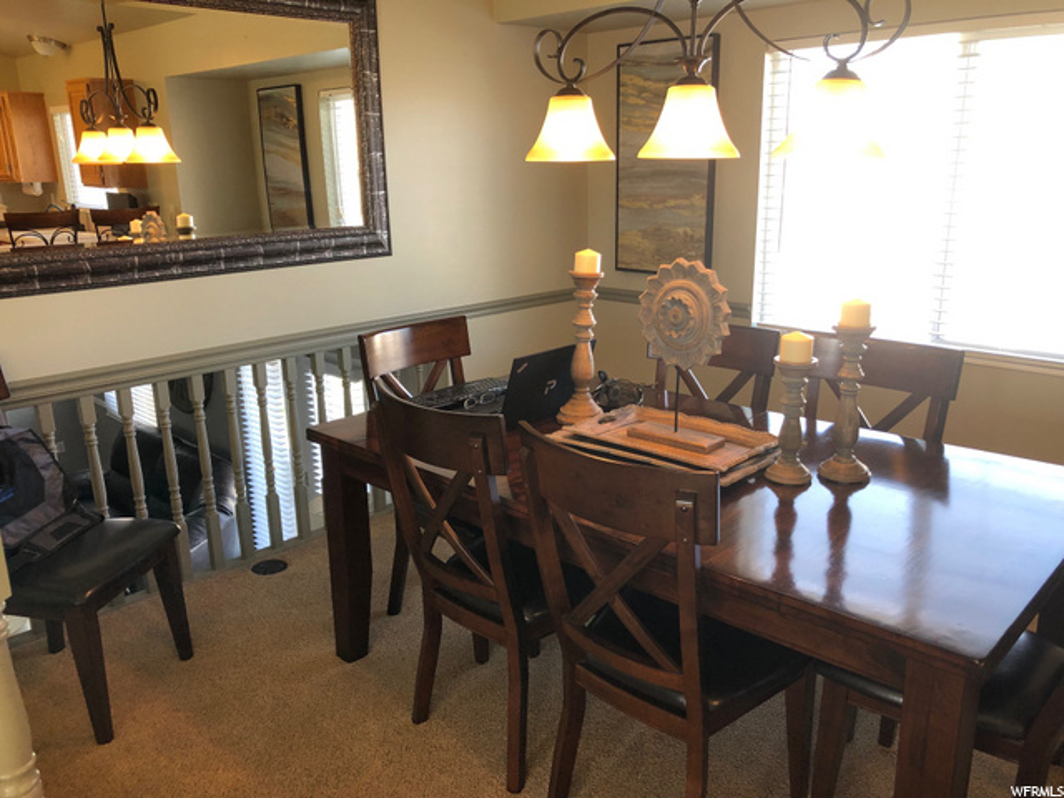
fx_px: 861
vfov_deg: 49.7
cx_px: 532
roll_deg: +0.9
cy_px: 399
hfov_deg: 63.4
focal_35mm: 28
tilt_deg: -16.5
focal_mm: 3.99
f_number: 1.8
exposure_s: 1/30
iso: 25
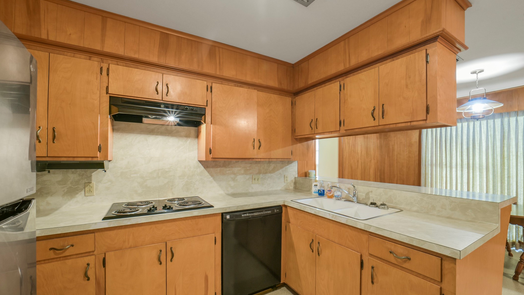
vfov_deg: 70.4
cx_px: 265
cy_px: 163
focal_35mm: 15
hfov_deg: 103.0
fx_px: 208
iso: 500
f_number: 11
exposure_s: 1/1.67
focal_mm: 14
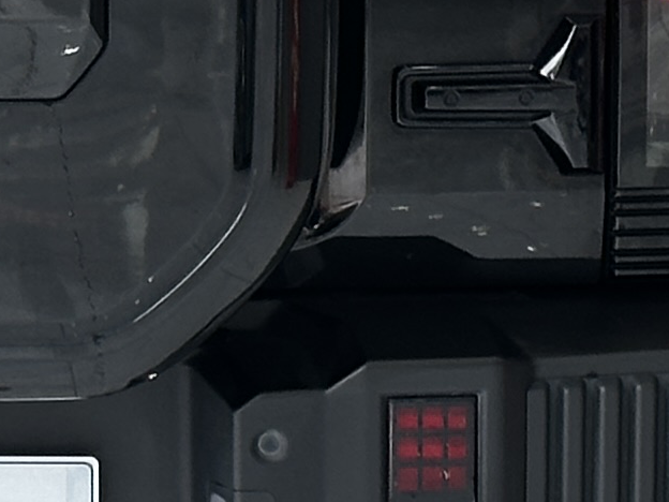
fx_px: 5991
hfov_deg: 6.3
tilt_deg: -6.0
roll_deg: +0.4
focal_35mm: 310
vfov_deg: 4.8
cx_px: -235
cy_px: -193
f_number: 1.78
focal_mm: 6.86
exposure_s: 1/128
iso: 64
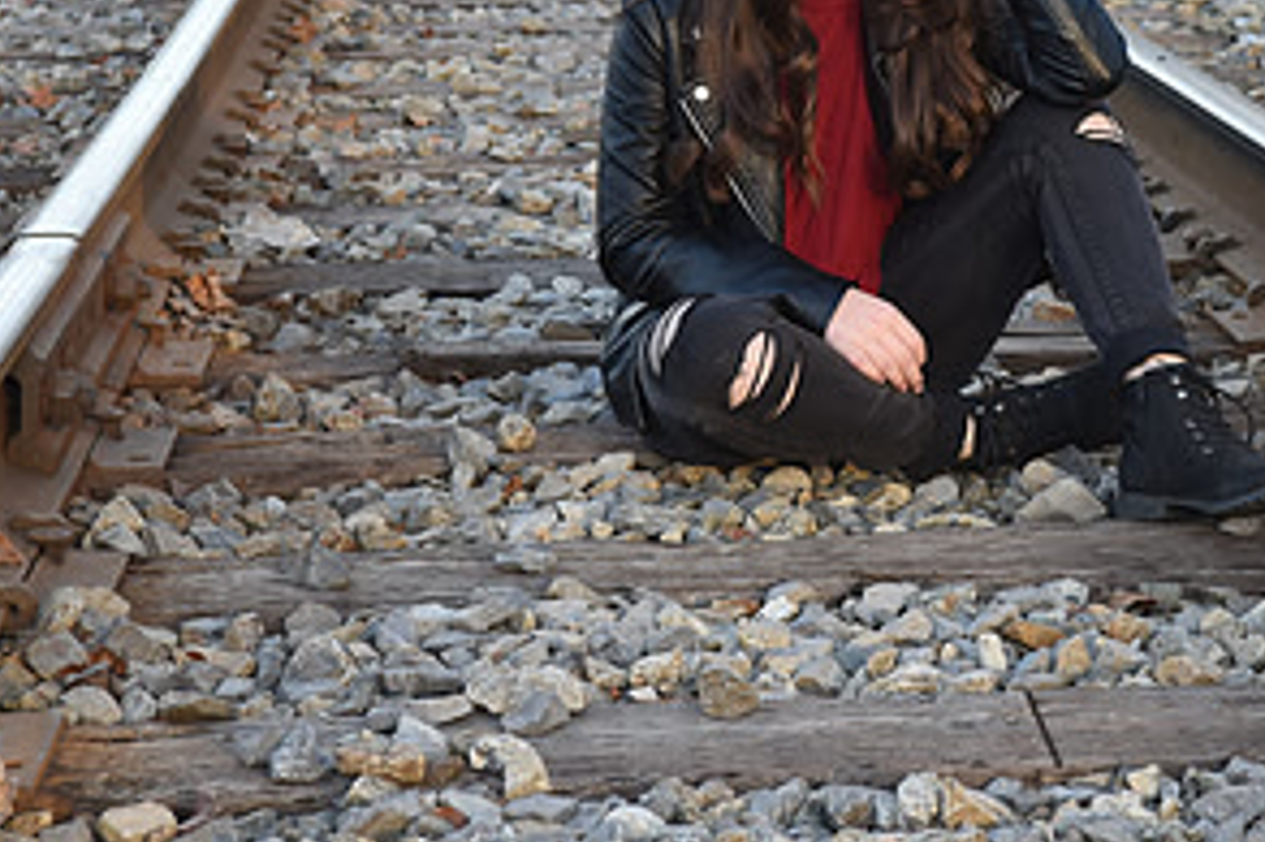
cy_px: 93
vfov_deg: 12.5
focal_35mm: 109
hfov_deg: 18.7
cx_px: 842
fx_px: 3828
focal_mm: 55
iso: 640
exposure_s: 1/160
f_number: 7.1
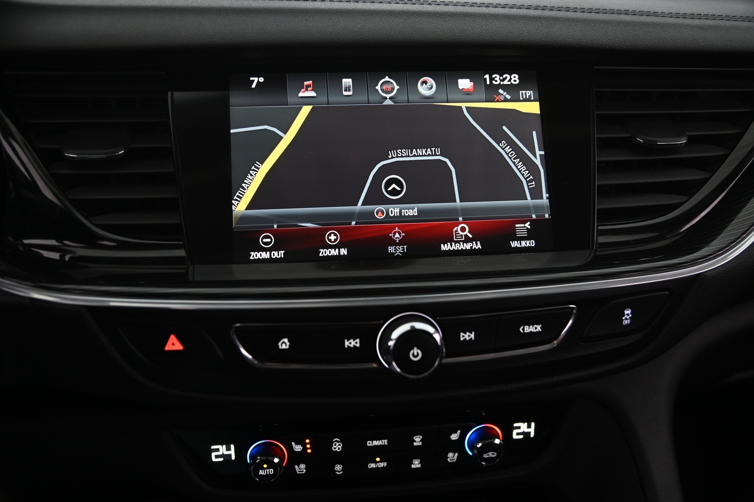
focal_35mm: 34
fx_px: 712
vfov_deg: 38.8
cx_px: 377
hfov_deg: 55.8
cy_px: 251
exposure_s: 1/30
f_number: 4
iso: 2000
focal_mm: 34
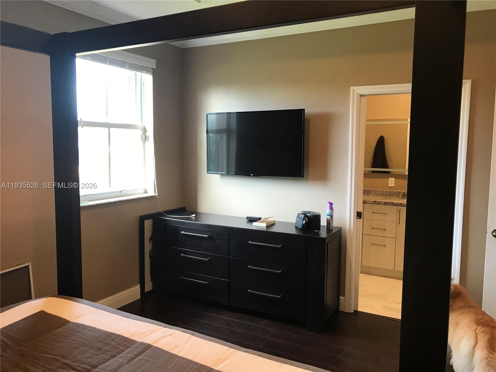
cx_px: 248
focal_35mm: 28
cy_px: 186
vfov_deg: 49.7
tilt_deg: -4.9
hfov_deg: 63.4
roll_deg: -1.8
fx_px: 401
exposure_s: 1/30
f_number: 1.8
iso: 25
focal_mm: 3.99
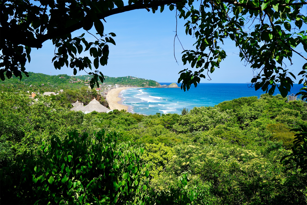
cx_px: 154
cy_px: 102
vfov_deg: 37.9
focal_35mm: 35
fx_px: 298
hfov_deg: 54.4
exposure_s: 1/160
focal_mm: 35
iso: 100
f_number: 10
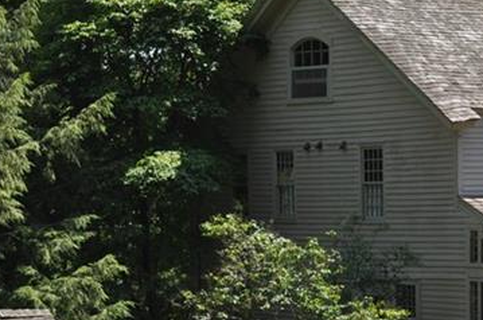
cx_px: 502
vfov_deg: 8.9
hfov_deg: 13.2
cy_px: 229
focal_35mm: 154
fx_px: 2062
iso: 200
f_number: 6.3
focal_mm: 36
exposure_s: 1/320
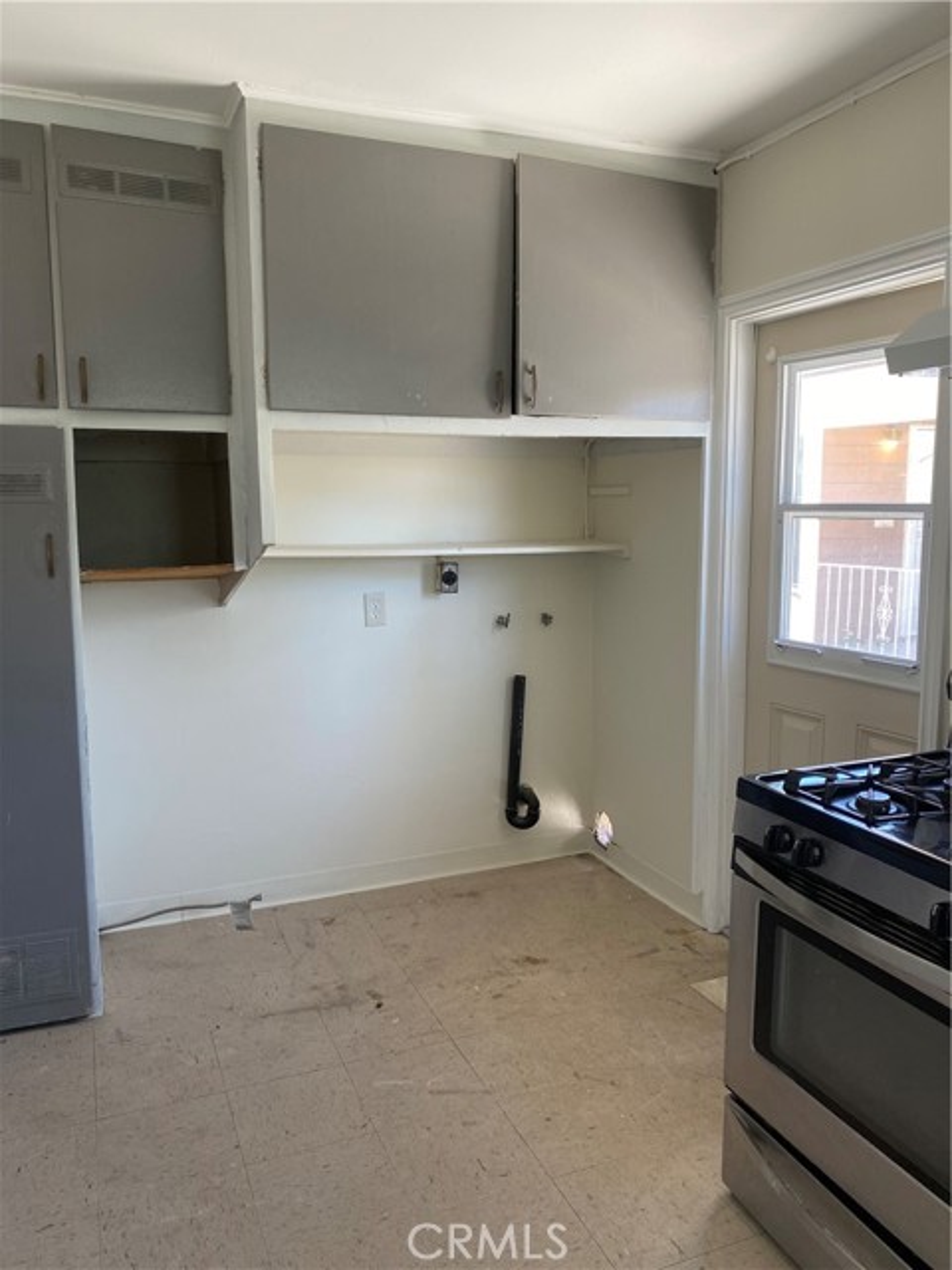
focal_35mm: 26
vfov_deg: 67.3
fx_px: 953
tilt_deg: -7.5
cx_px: 476
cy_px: 635
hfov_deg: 53.1
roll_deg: +0.5
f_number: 1.8
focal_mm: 4.25
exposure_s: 1/60
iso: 64
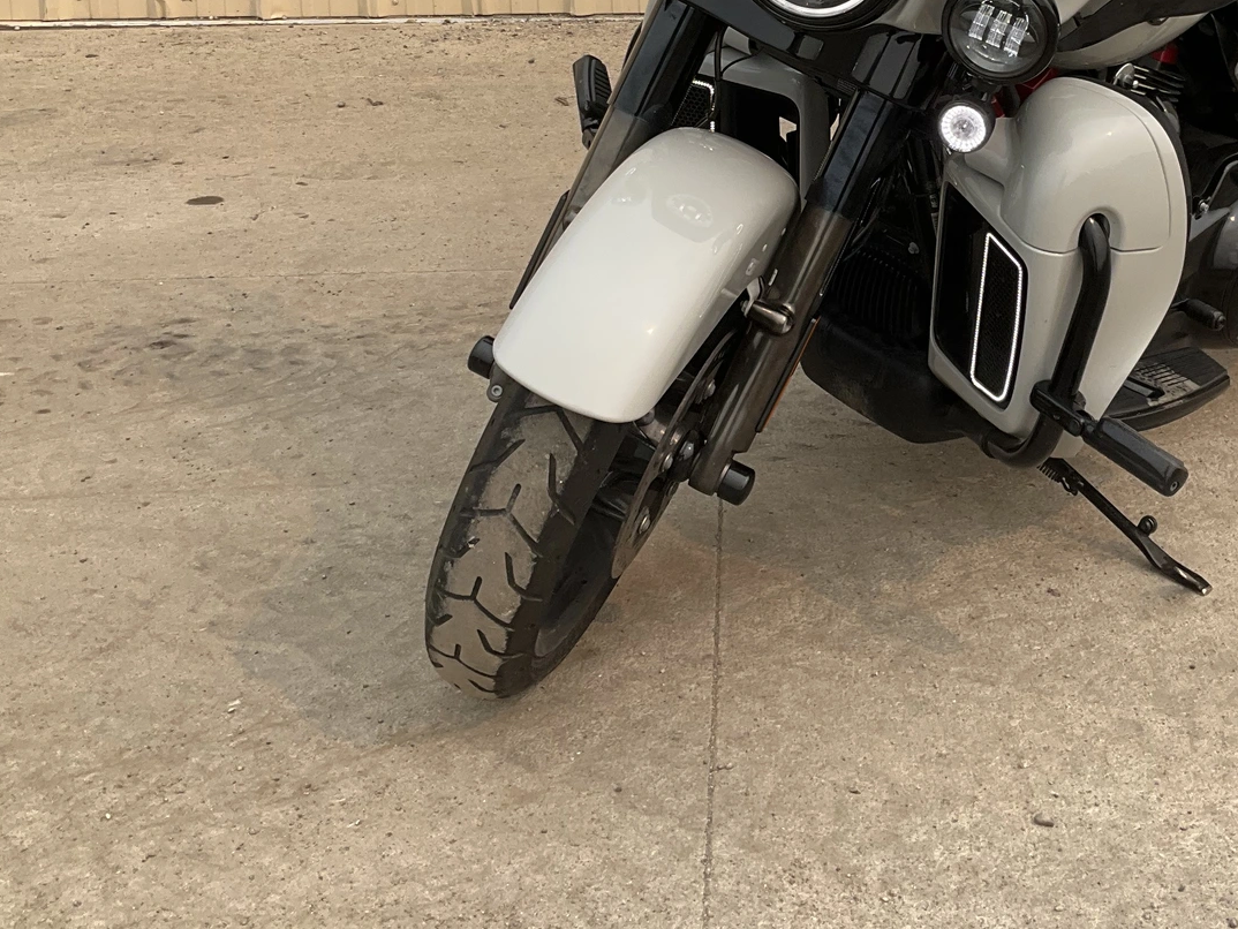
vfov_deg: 26.1
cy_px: 78
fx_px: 1932
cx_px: 880
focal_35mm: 54
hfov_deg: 35.0
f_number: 1.8
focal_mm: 3
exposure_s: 1/1168
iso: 25
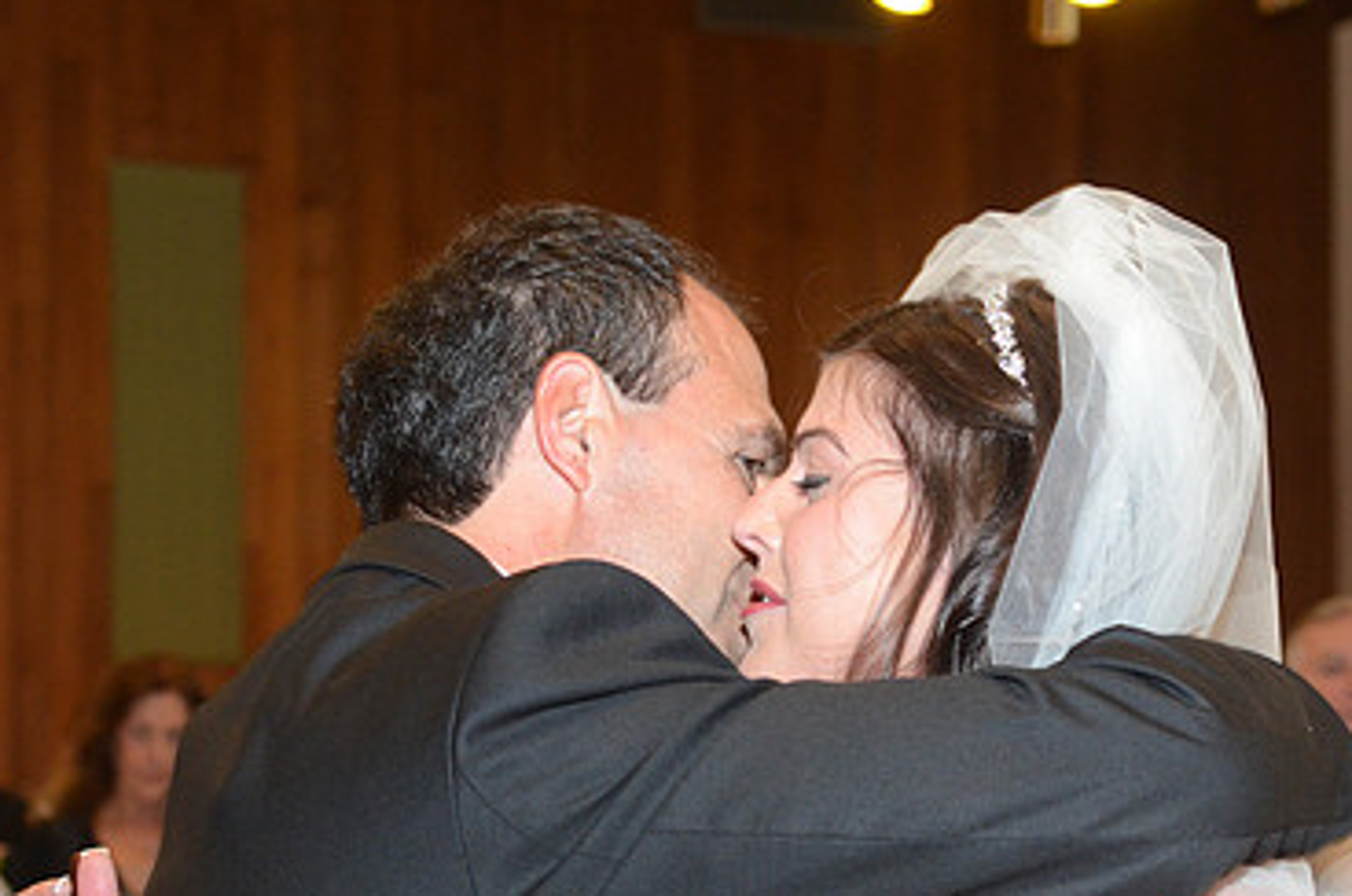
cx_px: 694
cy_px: 654
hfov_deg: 19.7
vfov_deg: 13.1
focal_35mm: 104
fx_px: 3899
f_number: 4
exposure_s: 1/80
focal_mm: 44
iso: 1600
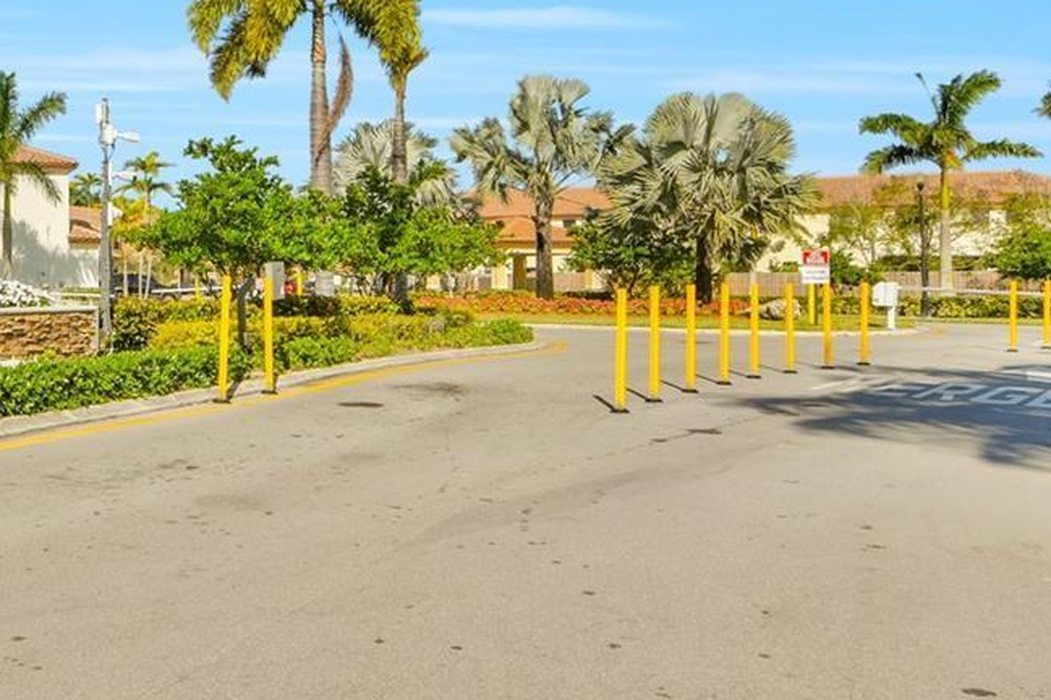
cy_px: 99
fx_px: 1080
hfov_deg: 45.8
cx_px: 62
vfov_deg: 34.3
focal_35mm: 37
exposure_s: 1/1250
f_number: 5.6
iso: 250
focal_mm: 10
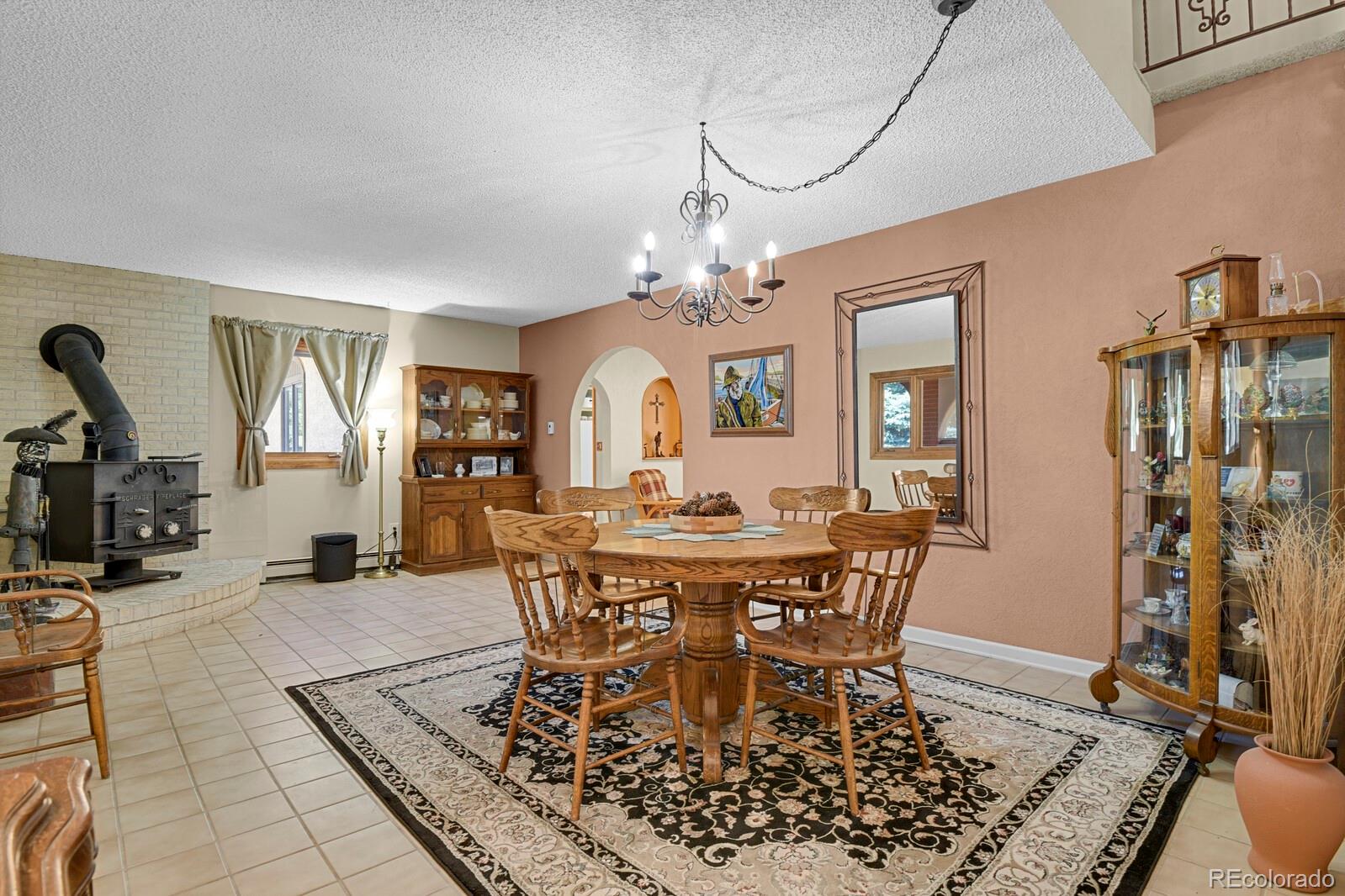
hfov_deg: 93.3
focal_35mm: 17
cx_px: 672
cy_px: 448
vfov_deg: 70.4
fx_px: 635
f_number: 8
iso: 250
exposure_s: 13
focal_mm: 17
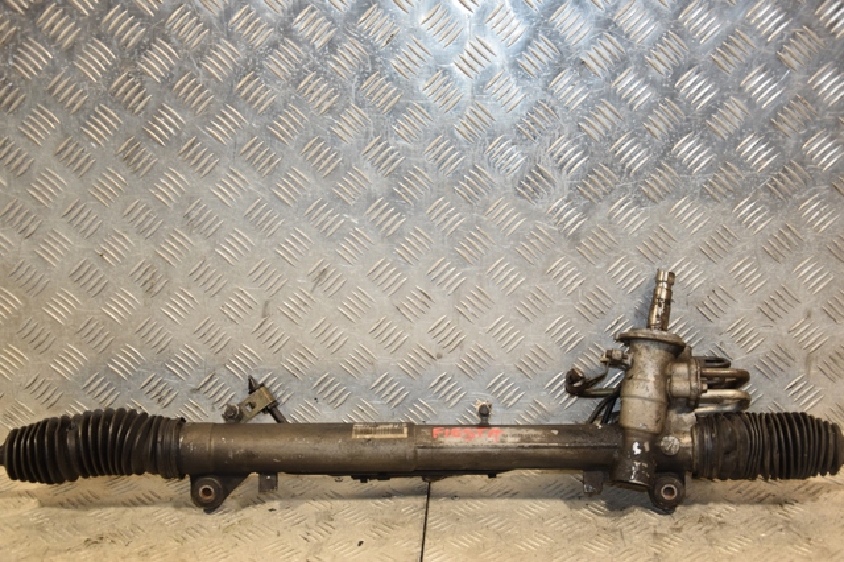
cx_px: 422
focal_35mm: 52
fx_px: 1230
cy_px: 281
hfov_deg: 37.9
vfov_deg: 25.7
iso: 800
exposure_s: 1/160
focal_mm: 35
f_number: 5
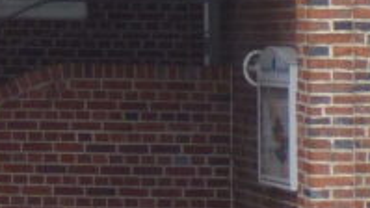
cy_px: -403
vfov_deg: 3.3
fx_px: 3532
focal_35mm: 360
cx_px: -539
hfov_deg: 5.8
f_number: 4.5
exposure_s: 1/100
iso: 100
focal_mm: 8.4
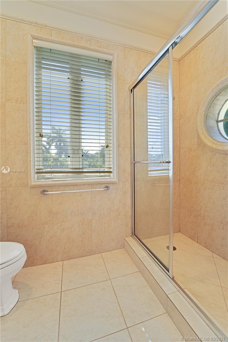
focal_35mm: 14
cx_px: 114
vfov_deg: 104.3
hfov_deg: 81.2
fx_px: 133
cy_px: 171
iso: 160
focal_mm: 14
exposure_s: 1/25
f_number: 5
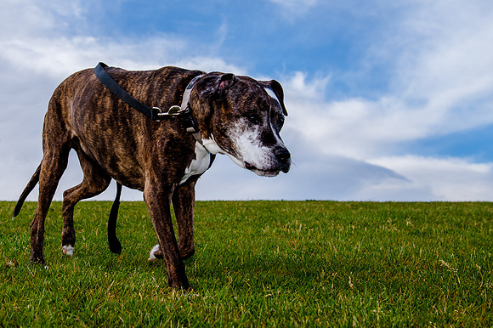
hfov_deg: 28.5
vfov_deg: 19.3
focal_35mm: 70
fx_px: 962
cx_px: 142
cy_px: 124
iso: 200
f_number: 5.6
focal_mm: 38
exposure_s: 1/640
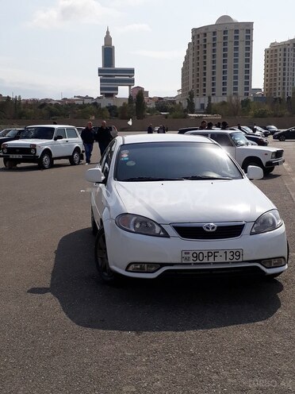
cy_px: 197
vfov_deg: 65.3
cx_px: 148
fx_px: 307
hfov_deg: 51.4
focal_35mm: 27
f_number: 1.9
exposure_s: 1/3058
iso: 40
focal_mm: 3.6
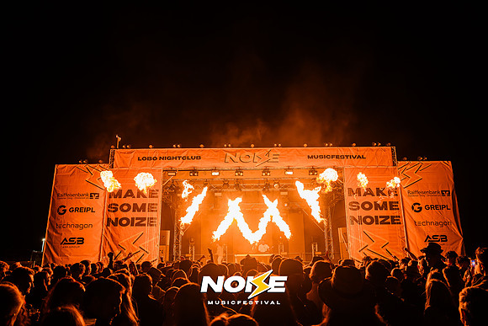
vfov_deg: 47.4
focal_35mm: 27
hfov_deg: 66.7
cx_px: 244
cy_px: 163
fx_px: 371
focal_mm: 27
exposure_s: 1/160
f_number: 4
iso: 1000
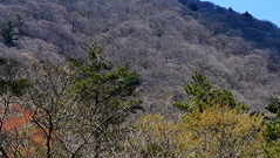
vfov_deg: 9.0
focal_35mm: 126
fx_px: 936
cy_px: 328
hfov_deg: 16.6
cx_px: 291
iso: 1000
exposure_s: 1/3200
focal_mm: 24
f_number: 7.1
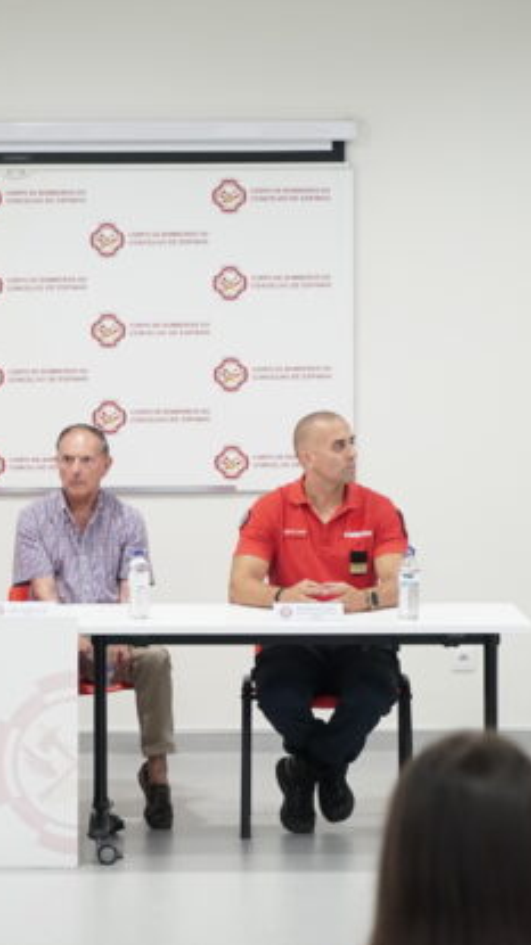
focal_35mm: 108
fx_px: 2707
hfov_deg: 11.2
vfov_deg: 19.8
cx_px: 213
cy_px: 474
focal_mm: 68
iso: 3200
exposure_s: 1/250
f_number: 4
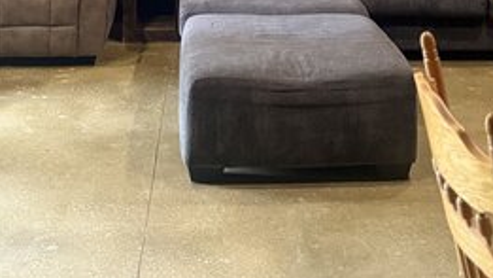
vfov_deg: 15.6
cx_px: 240
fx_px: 837
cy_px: -250
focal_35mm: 64
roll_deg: -1.2
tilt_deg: +2.1
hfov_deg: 32.8
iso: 640
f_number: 1.78
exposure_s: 1/60
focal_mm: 6.76
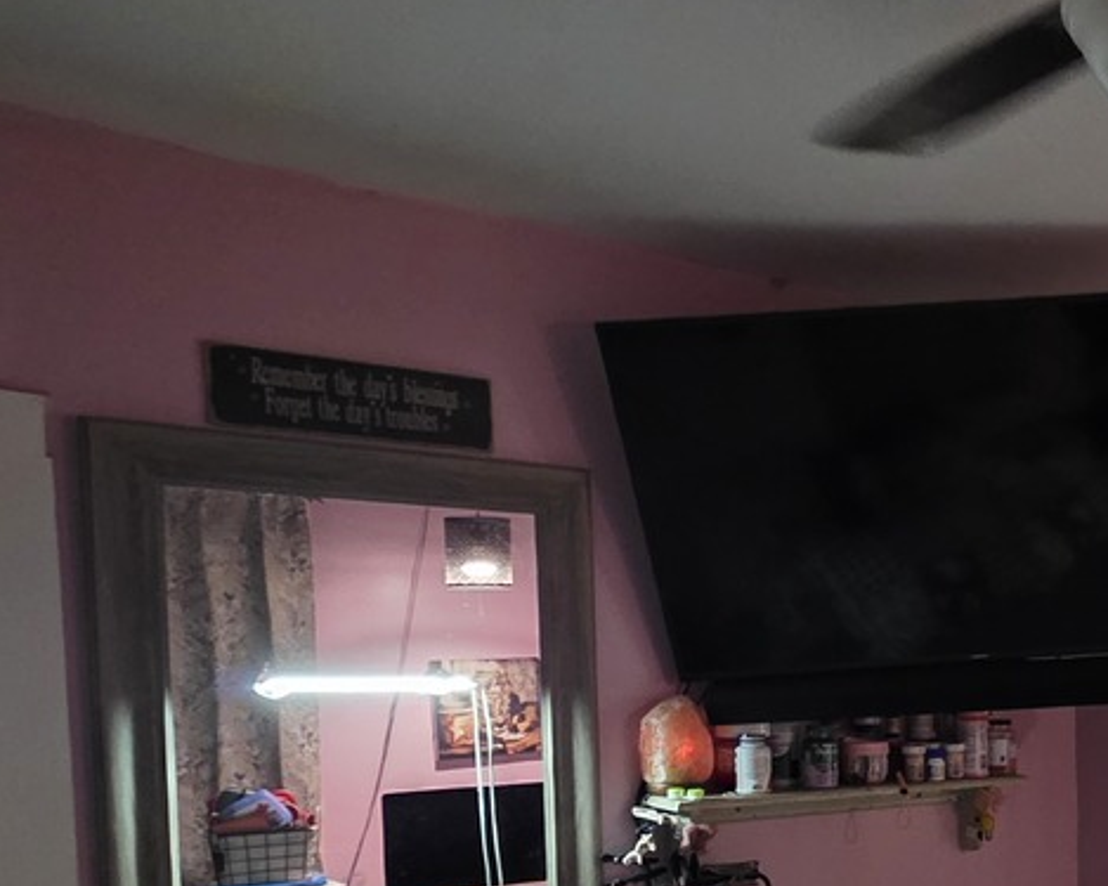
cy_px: 754
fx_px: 1279
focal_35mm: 39
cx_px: 1323
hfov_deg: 36.4
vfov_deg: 36.4
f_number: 1.9
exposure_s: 1/50
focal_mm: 2.2
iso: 640
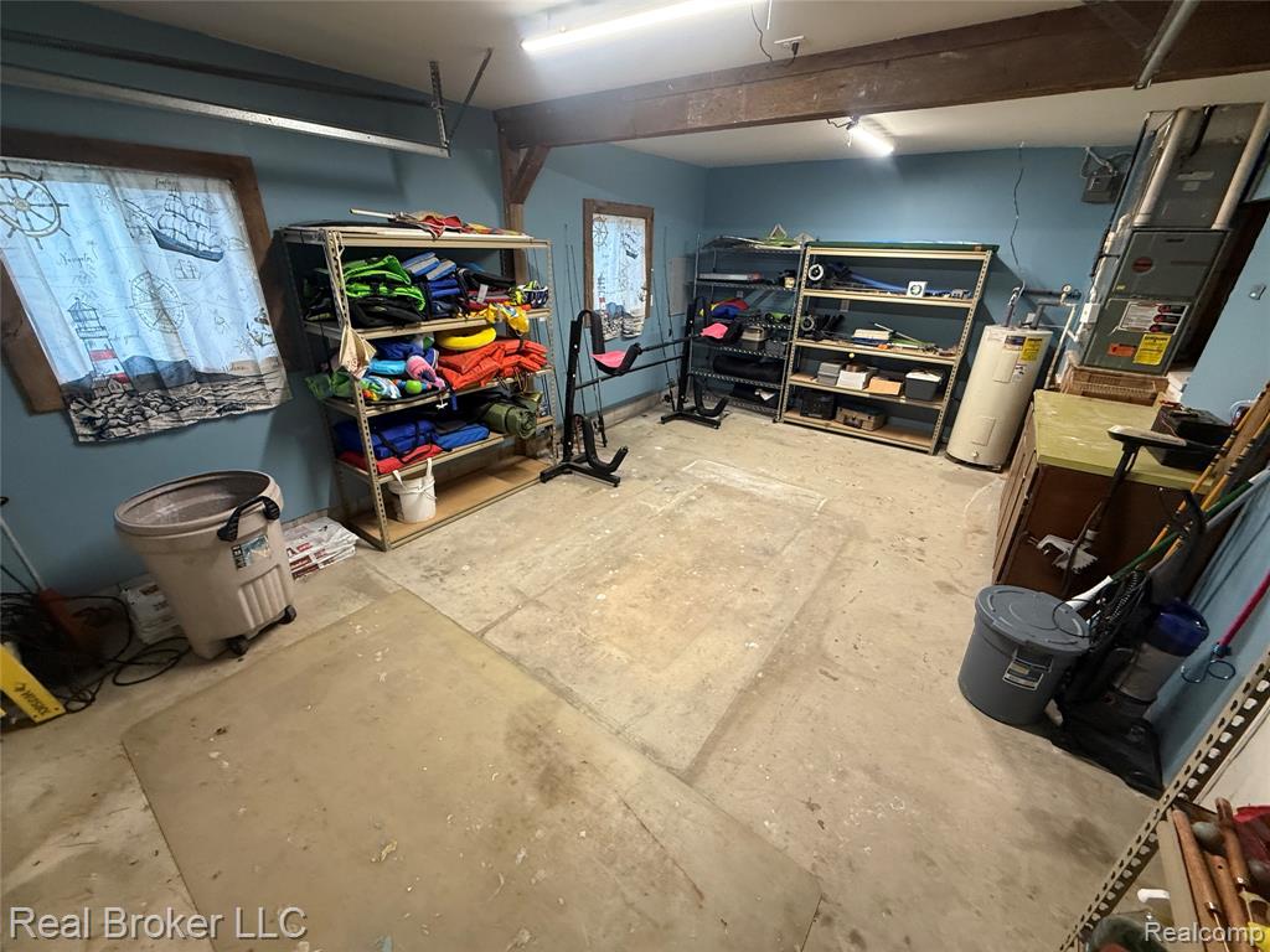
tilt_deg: -23.6
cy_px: 476
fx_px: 514
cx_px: 635
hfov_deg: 102.1
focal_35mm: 14
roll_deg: -1.8
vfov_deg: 85.7
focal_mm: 2.22
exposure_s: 1/60
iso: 320
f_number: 2.2
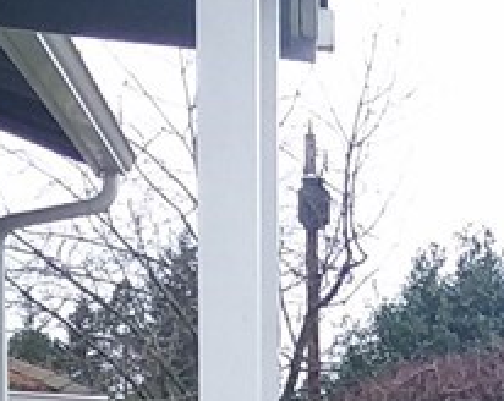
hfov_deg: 12.9
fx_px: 2099
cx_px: 790
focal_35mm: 141
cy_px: 883
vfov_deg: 9.9
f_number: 1.9
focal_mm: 2.47
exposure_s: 1/120
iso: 50
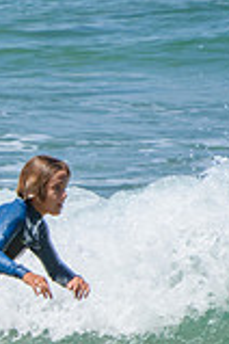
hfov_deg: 1.3
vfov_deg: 1.9
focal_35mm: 1093
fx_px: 10428
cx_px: -255
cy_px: 278
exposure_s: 1/2000
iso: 250
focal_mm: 200
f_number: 5.6
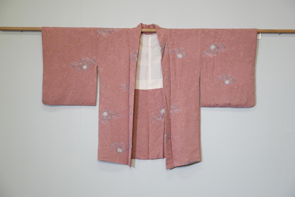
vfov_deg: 22.6
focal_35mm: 60
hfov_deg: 33.4
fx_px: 492
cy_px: 98
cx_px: 148
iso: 400
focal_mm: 60
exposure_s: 1/60
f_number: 4
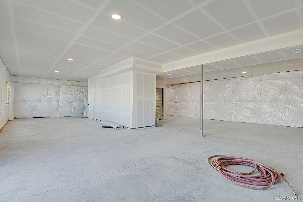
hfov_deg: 93.3
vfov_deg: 70.4
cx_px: 152
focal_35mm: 17
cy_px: 101
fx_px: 143
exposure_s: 1.6
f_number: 8
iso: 250
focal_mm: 17
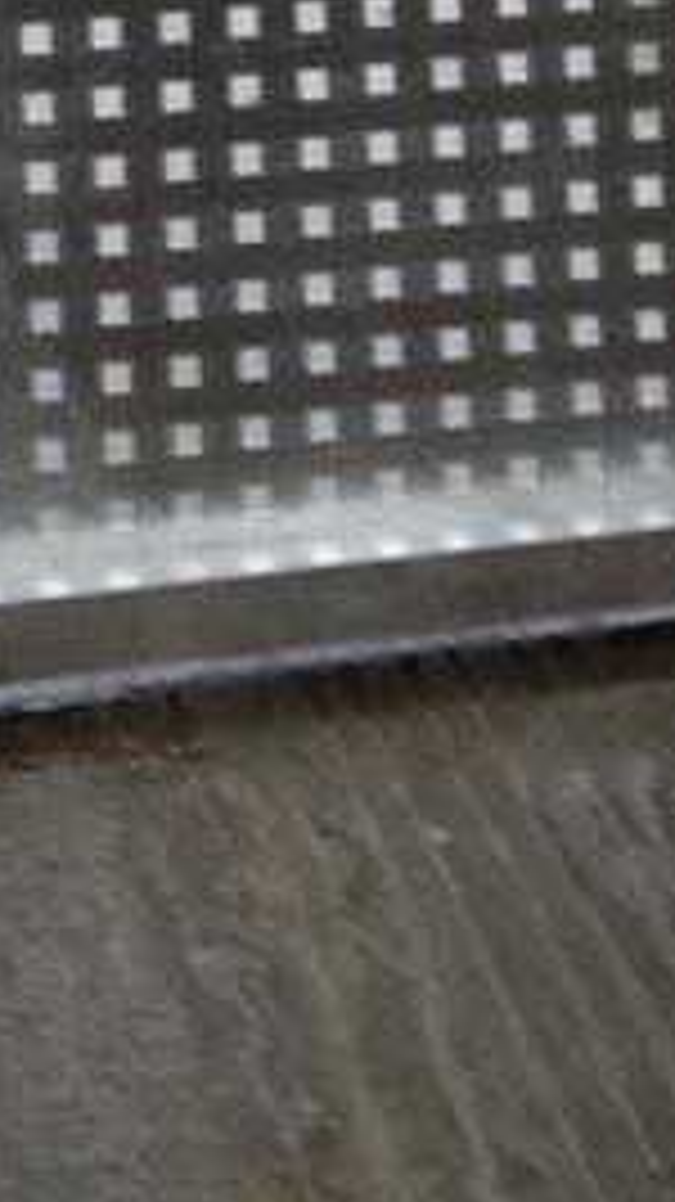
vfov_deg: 14.9
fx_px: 4363
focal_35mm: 137
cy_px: -405
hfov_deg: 8.8
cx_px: 310
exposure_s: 1/20
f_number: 2.4
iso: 80
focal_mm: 4.28
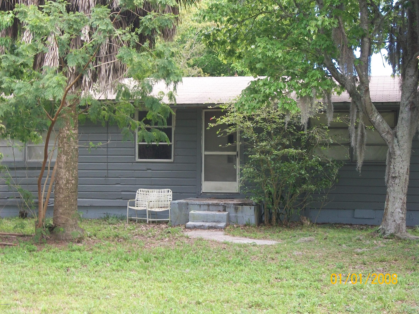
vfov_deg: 19.1
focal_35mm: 77
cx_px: 210
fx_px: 932
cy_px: 157
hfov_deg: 25.3
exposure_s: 1/60
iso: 80
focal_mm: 13.7
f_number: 4.6
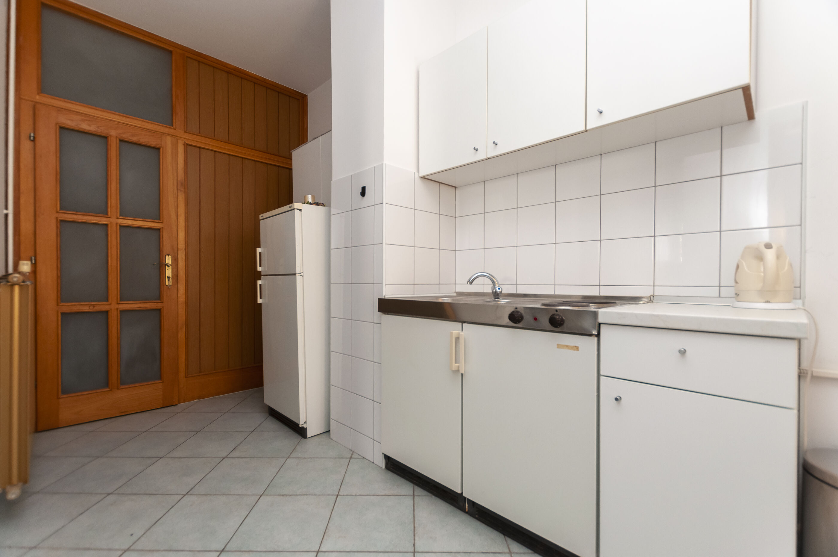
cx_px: 419
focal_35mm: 15
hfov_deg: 100.5
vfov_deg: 77.2
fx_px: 349
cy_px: 278
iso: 250
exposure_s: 1/60
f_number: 4.5
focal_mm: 10
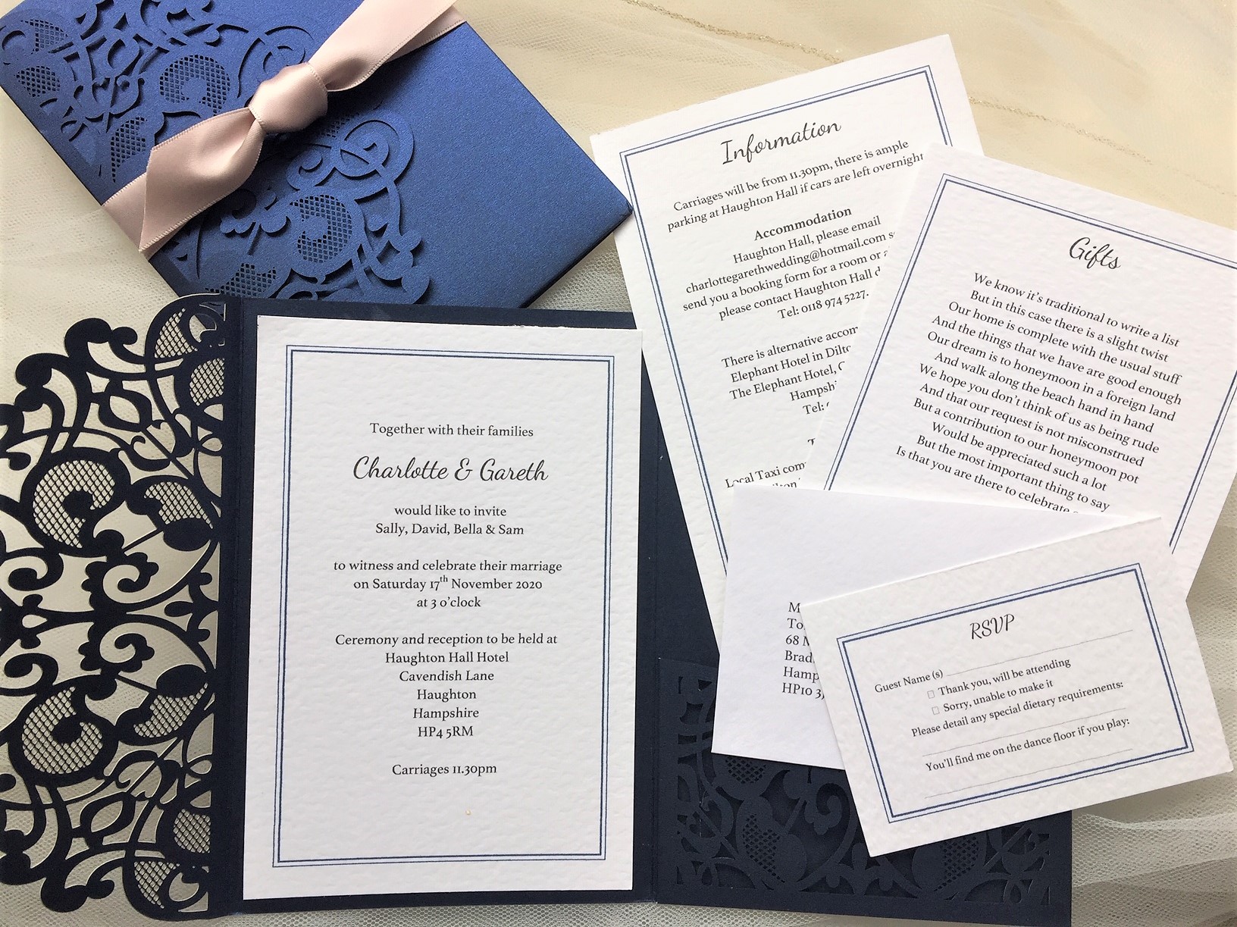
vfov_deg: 48.2
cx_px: 618
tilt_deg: -82.8
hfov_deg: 61.7
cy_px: 464
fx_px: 1036
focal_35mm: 29
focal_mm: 4.15
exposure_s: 1/403
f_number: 2.2
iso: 32
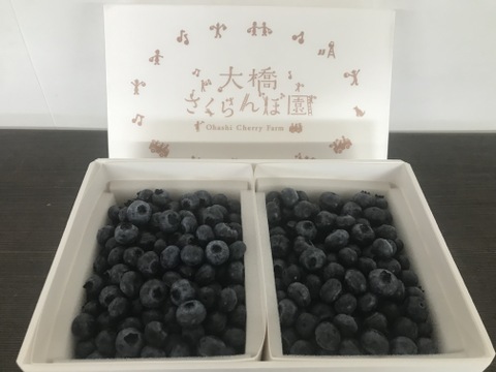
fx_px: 401
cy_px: 186
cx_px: 248
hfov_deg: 63.4
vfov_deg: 49.7
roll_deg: -3.5
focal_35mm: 28
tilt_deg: -44.3
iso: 40
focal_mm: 3.99
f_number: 1.8
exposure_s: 1/20
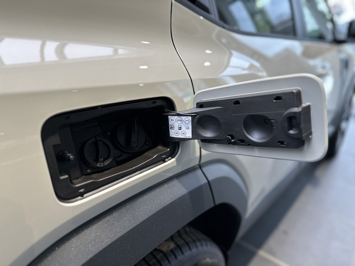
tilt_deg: -19.6
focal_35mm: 24
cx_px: 178
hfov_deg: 71.6
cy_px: 133
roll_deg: -0.2
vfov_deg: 56.8
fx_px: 246
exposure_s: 1/100
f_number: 1.78
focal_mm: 6.86
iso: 64
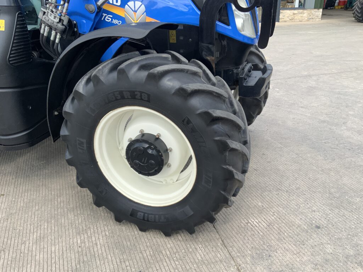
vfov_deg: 48.2
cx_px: 182
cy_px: 136
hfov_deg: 61.7
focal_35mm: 29
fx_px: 304
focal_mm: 3
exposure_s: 1/580
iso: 16
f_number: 1.8
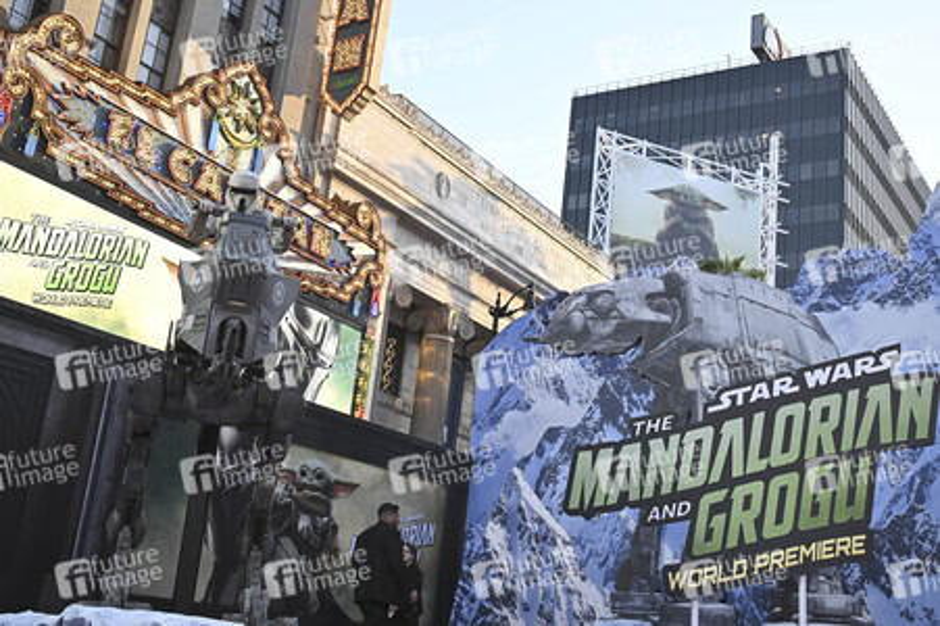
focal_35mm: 40
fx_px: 1044
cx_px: 470
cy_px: 313
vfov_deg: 33.4
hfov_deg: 48.5
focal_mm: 40
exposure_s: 1/320
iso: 800
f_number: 7.1
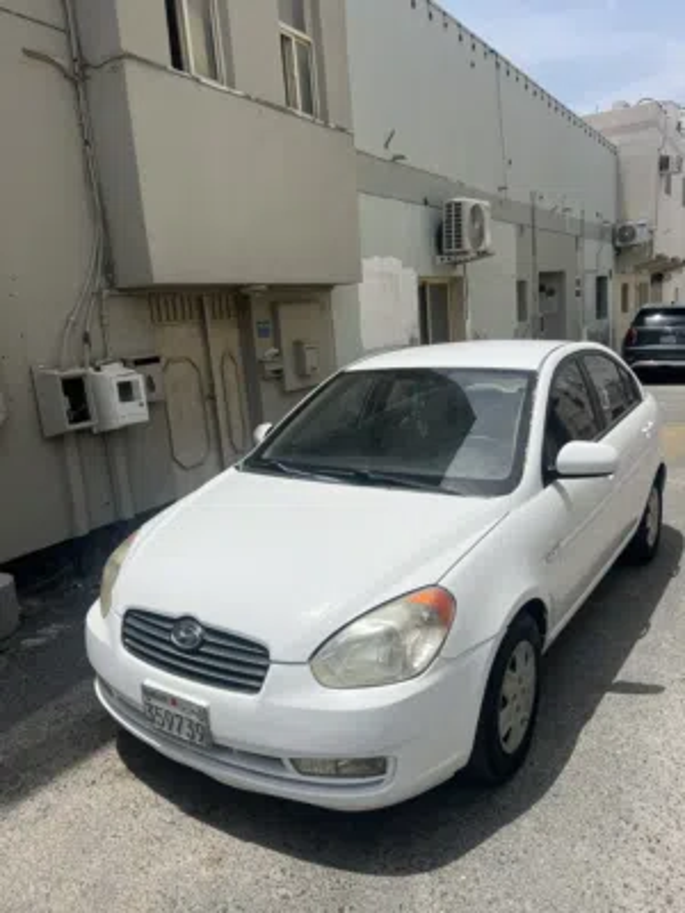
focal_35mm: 26
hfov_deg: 53.1
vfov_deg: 67.3
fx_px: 686
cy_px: 456
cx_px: 342
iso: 50
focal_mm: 5.7
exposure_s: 1/8000
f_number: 1.5
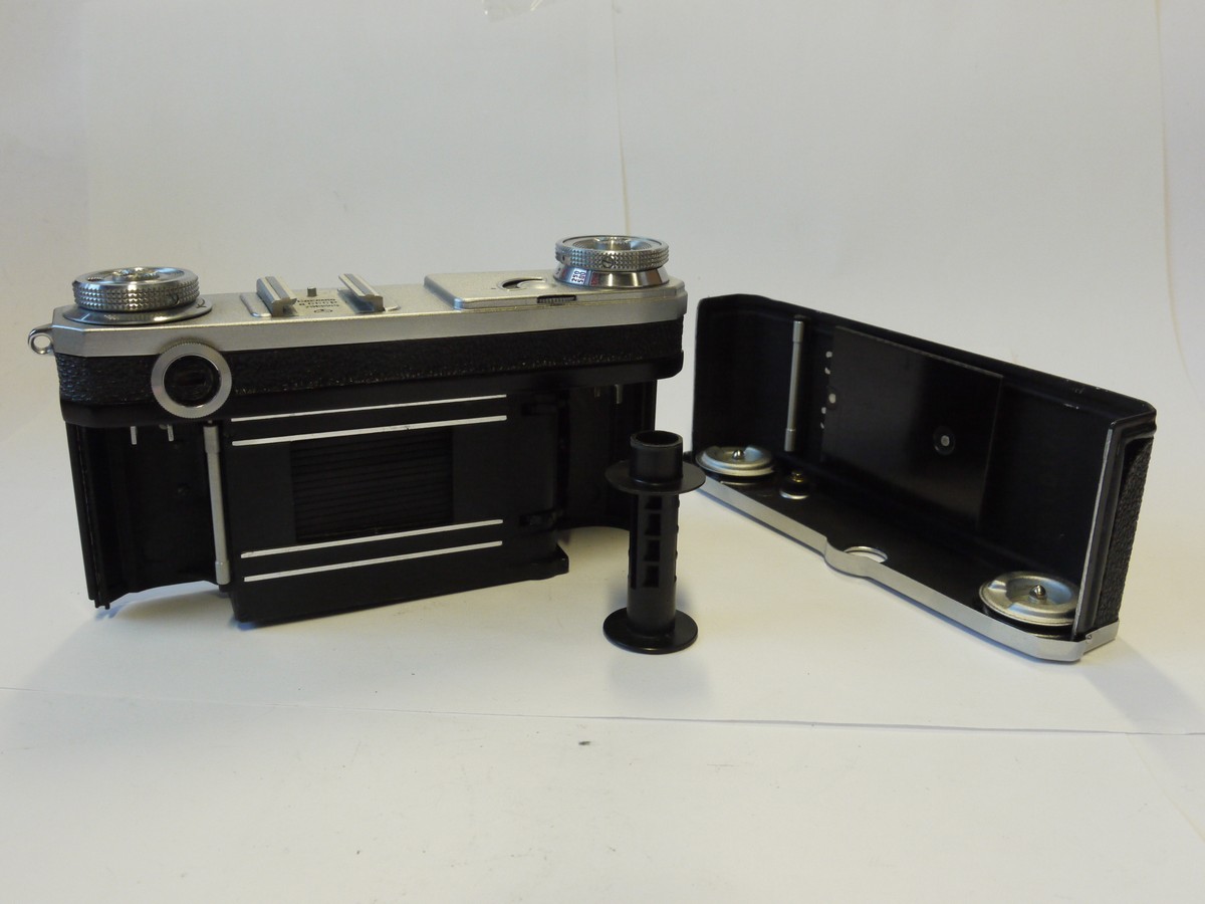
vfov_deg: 44.2
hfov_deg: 56.8
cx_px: 602
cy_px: 452
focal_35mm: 32
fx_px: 1114
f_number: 10
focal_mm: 16
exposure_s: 1/30
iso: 800
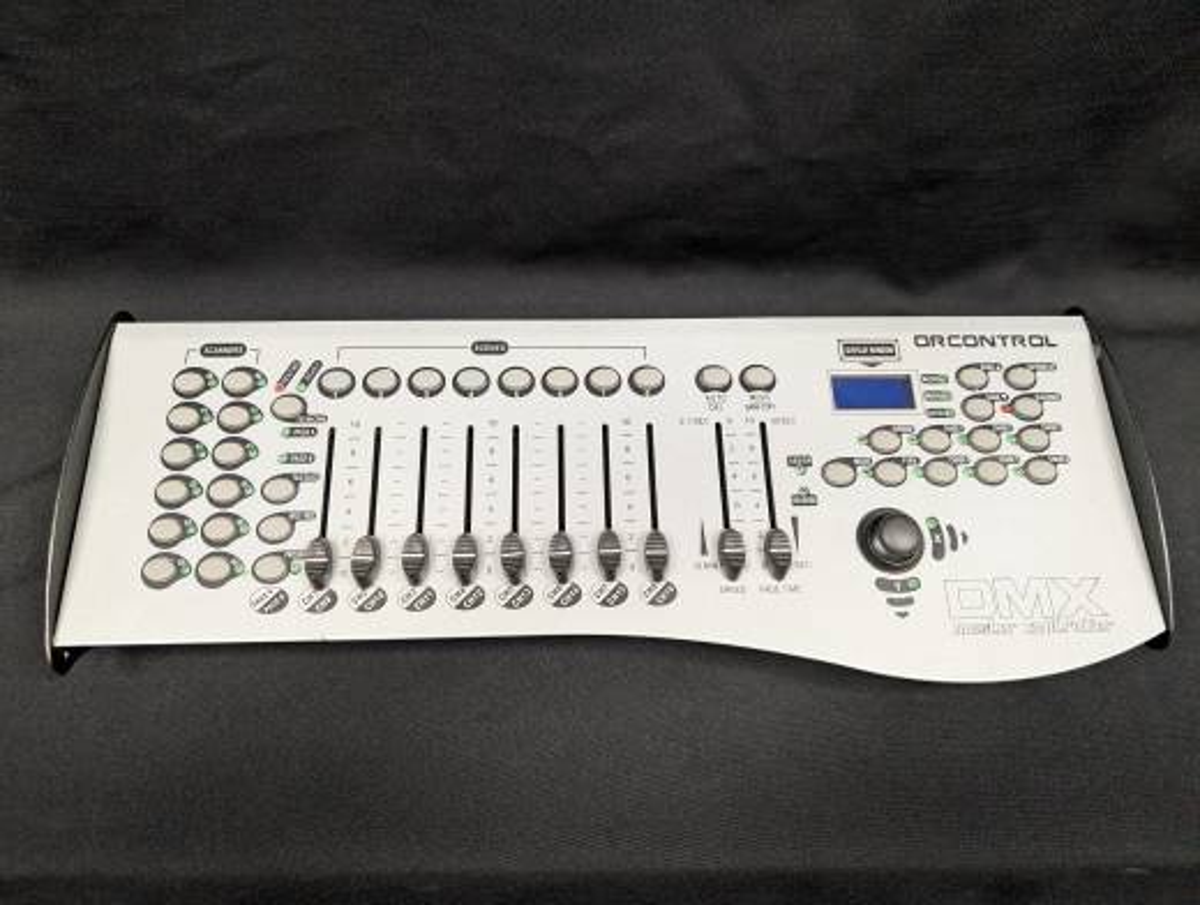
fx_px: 834
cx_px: 600
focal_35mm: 24
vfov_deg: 57.0
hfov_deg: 71.5
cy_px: 452
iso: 192
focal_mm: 6.9
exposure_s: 1/43.3
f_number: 1.68
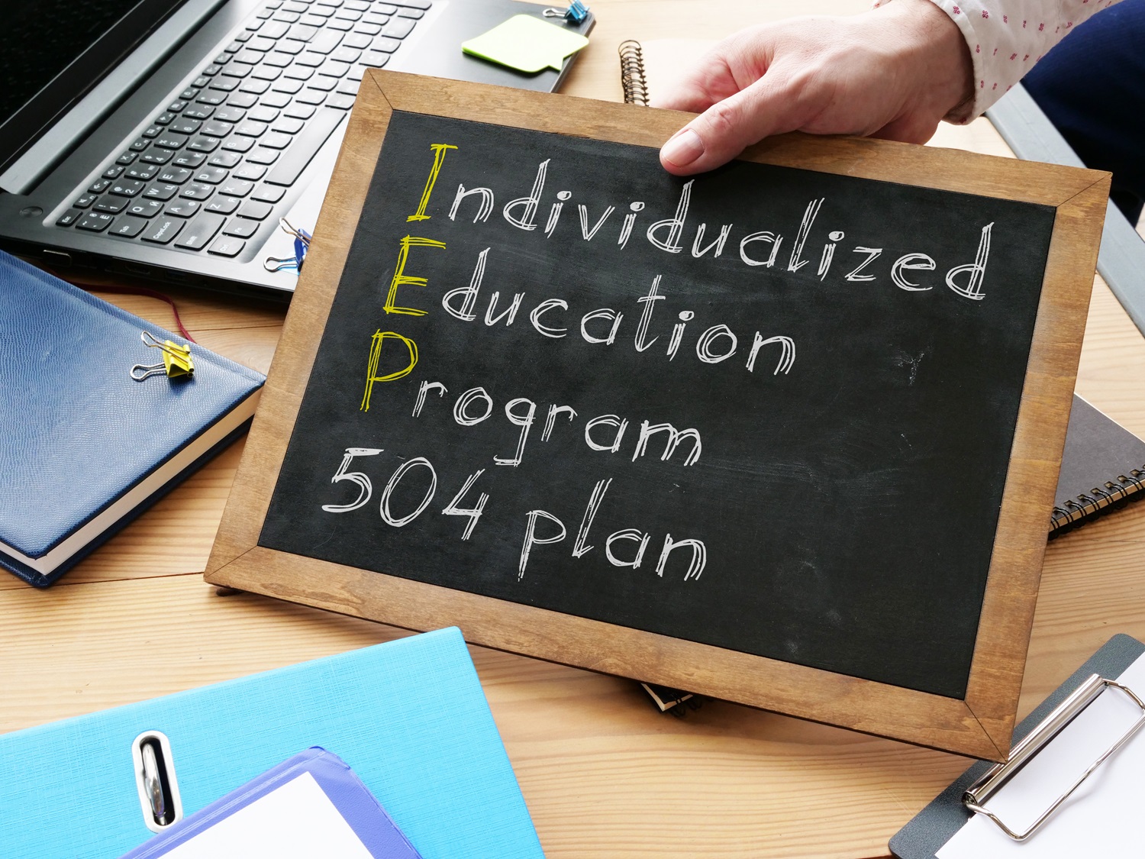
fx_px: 1654
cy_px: 430
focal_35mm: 50
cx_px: 572
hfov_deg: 38.2
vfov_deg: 29.1
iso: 800
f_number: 10
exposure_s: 1/50
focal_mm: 25
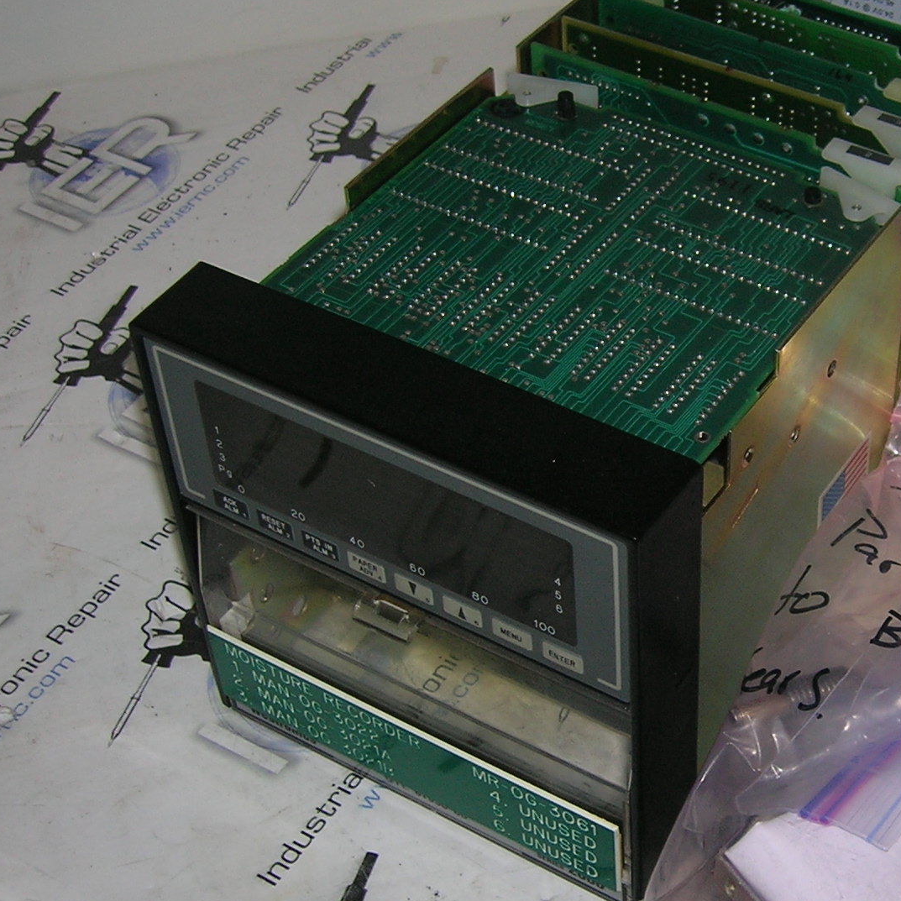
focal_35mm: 64
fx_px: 1885
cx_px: 768
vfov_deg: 26.8
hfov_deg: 26.2
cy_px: 530
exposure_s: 1/60.1
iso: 50
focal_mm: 5.7
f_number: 2.9
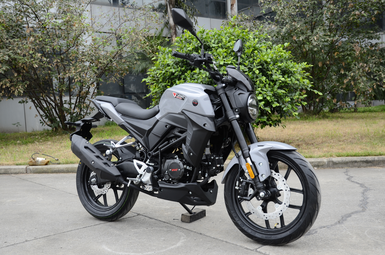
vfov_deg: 34.1
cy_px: 128
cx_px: 192
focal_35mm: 39
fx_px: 416
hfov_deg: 49.6
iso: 400
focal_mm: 26
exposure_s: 1/125
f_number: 5
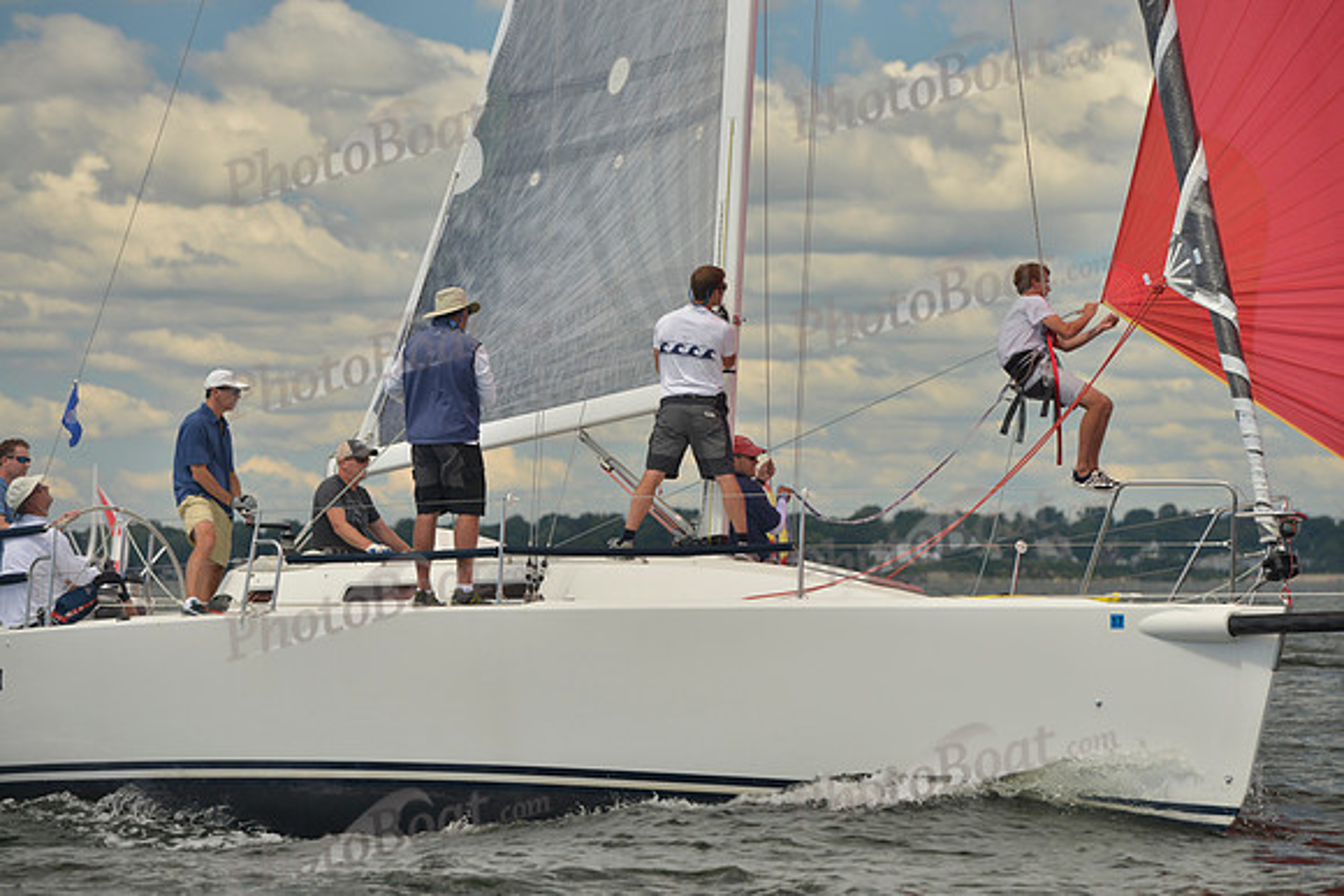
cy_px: 448
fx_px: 5788
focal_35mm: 155
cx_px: 672
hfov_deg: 13.2
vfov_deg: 8.9
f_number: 5.6
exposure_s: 1/800
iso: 200
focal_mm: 155
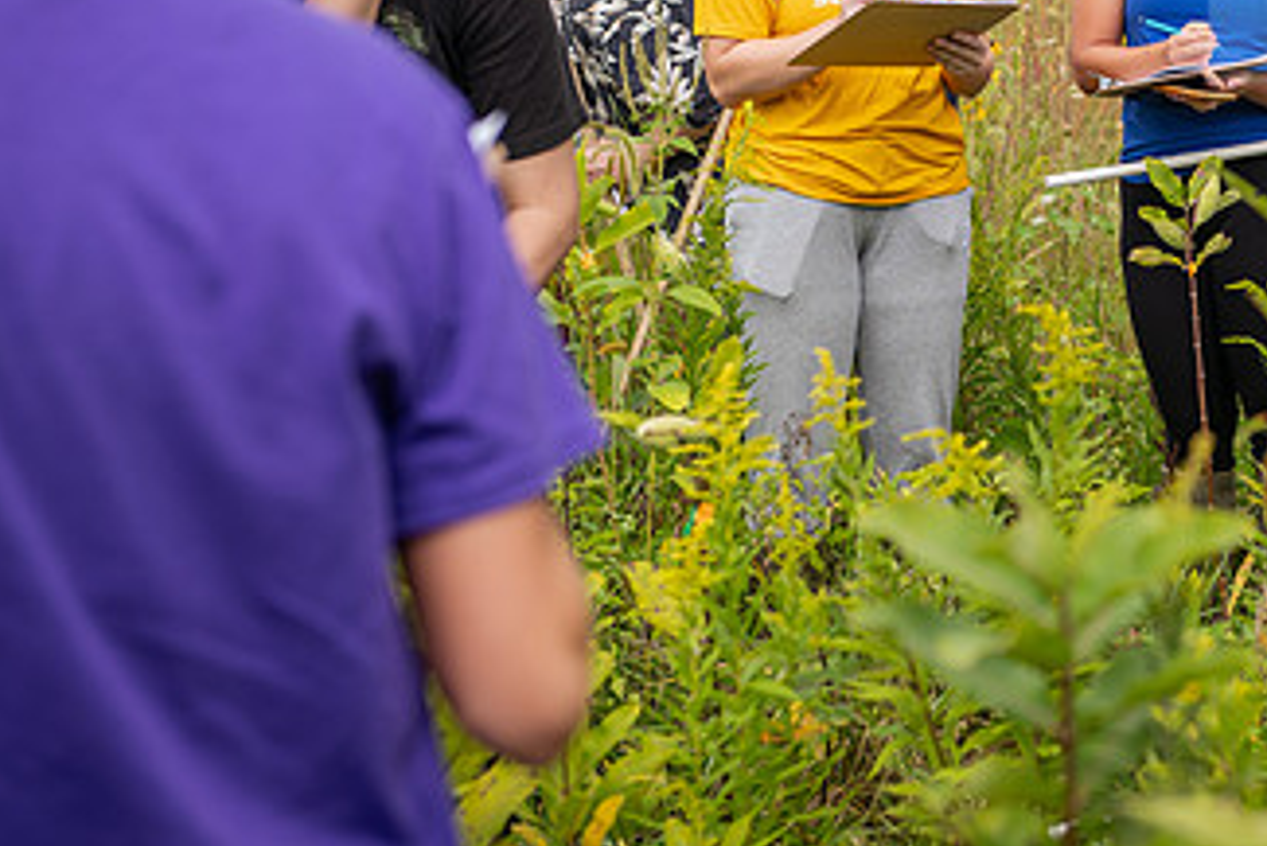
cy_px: 228
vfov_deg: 13.7
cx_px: 1092
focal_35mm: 100
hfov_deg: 20.1
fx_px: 3521
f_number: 3.5
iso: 100
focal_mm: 56
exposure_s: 1/500
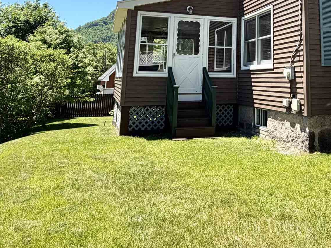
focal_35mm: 38
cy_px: 2
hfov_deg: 47.0
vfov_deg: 34.4
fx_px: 363
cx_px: 251
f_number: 2.2
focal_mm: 2.22
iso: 40
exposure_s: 1/770
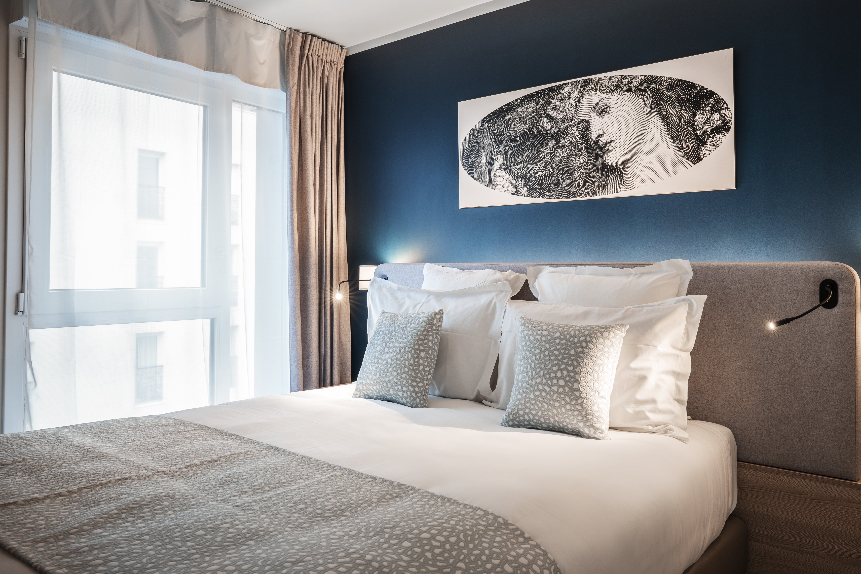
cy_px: 266
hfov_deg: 65.3
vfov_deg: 46.4
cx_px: 480
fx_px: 670
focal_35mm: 28
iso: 100
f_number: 8
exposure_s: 1/1.25
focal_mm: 24
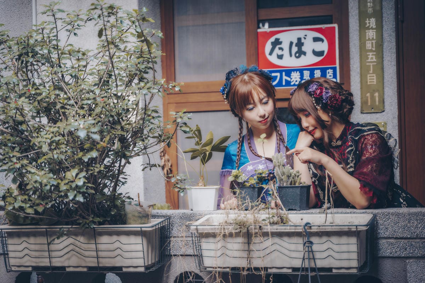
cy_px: 142
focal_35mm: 75
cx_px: 212
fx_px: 885
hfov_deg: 27.0
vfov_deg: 18.2
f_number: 2.8
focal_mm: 75
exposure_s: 1/200
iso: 500
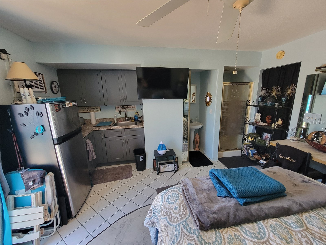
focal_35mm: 13
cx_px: 163
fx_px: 122
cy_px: 122
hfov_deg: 106.2
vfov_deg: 89.9
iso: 400
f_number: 2.2
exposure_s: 1/40
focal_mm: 2.2
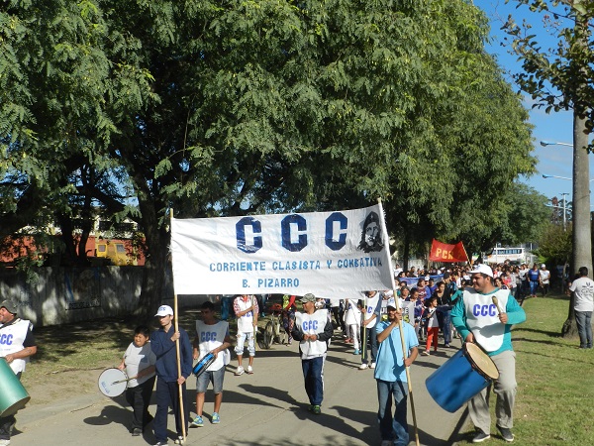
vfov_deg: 31.5
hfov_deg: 41.2
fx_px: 789
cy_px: 223
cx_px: 297
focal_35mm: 46
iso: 160
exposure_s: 1/800
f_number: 5
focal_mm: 8.1
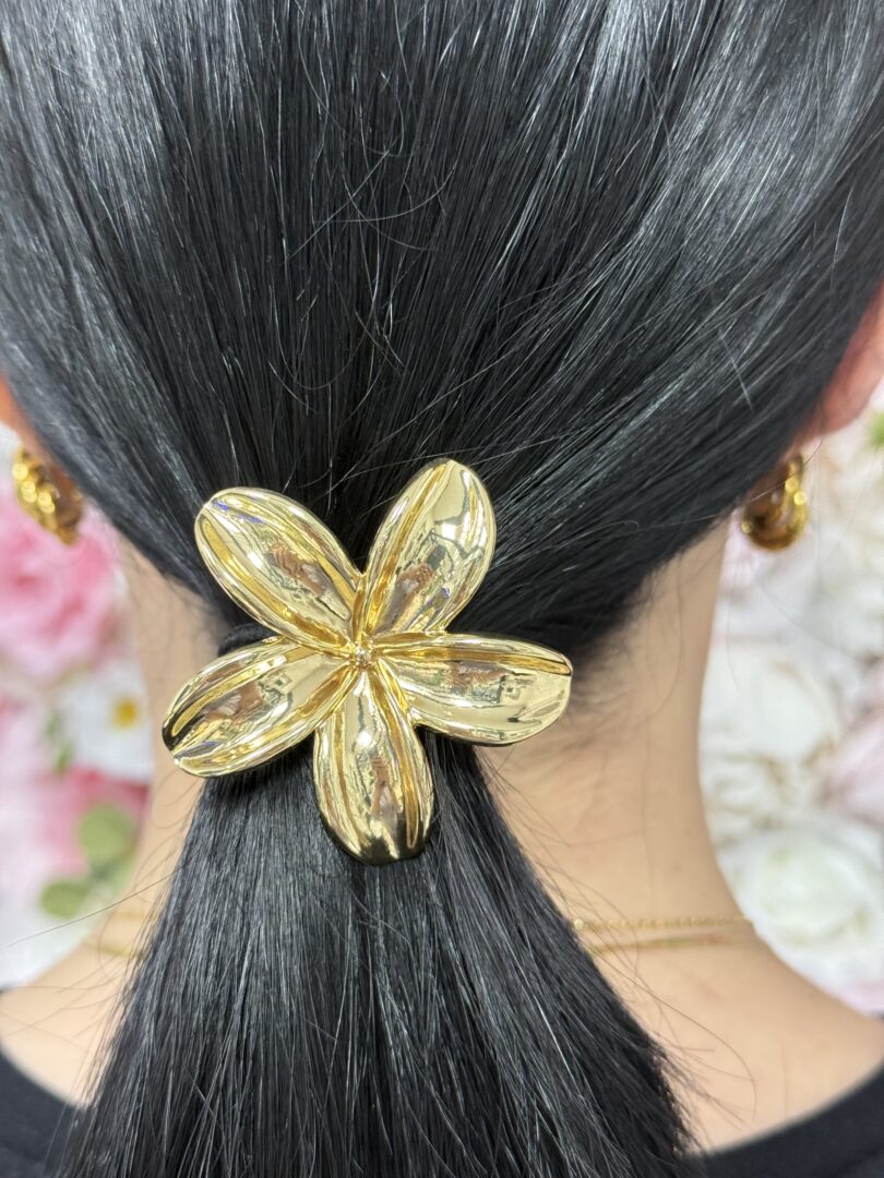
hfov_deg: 30.3
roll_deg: -2.6
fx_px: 1634
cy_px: 589
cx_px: 442
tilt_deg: -14.6
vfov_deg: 39.7
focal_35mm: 48
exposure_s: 1/50
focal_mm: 6.76
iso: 200
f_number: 1.78
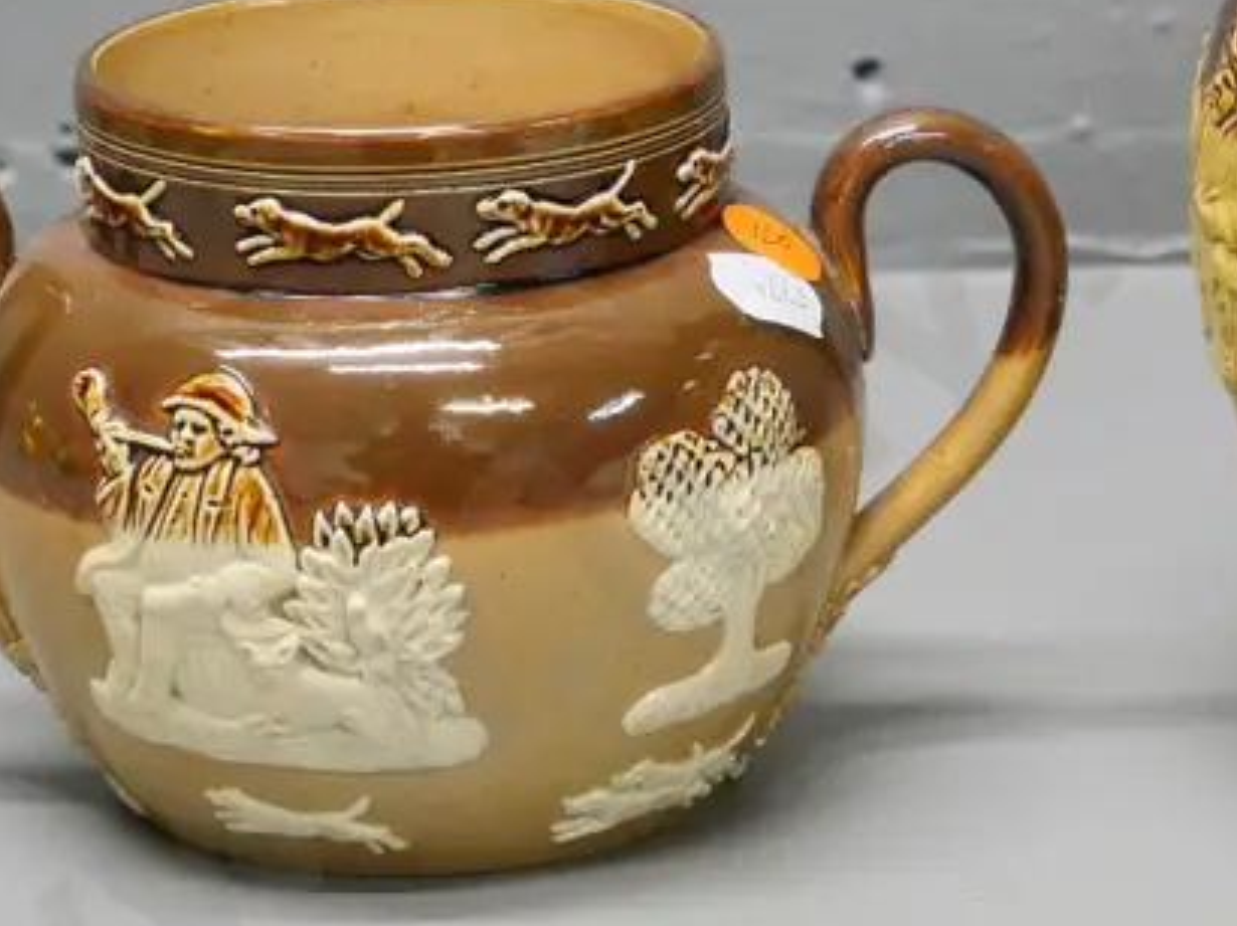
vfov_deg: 8.2
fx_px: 6429
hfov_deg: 10.9
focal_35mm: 180
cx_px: 1153
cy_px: 157
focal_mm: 36
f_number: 5.3
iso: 3200
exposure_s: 1/125
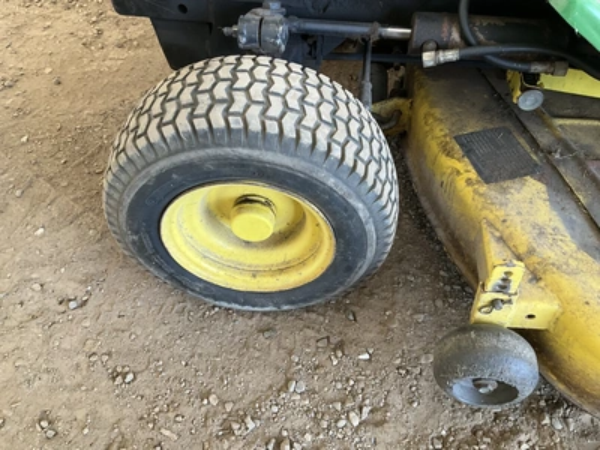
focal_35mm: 29
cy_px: 225
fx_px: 503
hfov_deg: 61.7
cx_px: 300
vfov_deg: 48.2
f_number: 1.8
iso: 64
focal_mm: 3
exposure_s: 1/120
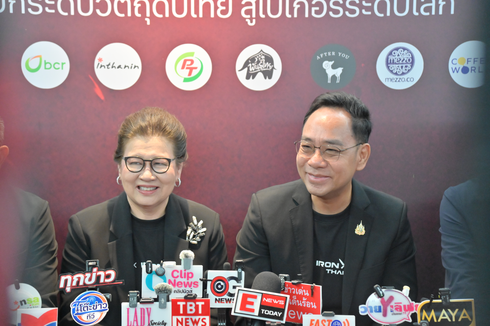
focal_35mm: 120
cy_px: 163
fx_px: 1632
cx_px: 245
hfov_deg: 17.1
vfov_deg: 11.4
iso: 5600
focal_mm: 120
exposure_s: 1/100
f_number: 5
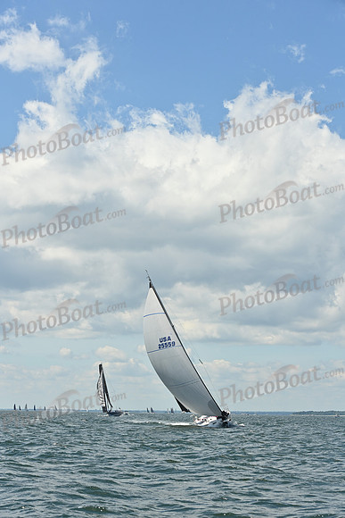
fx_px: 1006
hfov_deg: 19.5
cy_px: 259
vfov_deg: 28.8
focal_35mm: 70
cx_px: 172
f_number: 9
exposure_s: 1/1250
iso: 250
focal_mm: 70
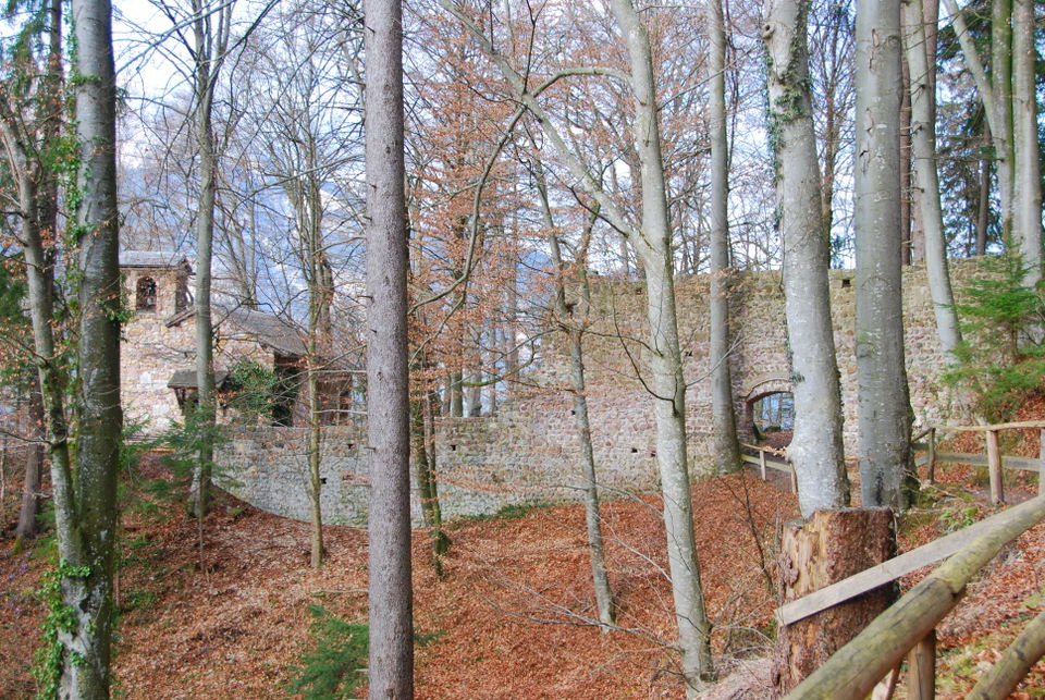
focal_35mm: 48
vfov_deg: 28.2
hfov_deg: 41.1
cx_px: 522
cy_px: 350
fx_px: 1395
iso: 200
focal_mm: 32
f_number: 5
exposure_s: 1/100
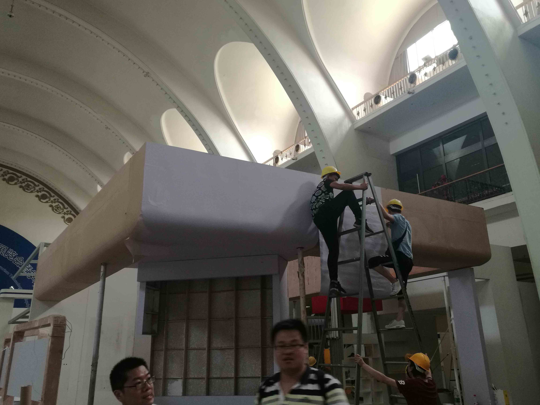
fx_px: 421
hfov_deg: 65.3
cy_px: 202
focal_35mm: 27
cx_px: 270
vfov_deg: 51.4
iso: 125
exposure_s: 1/30
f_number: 2
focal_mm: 4.04
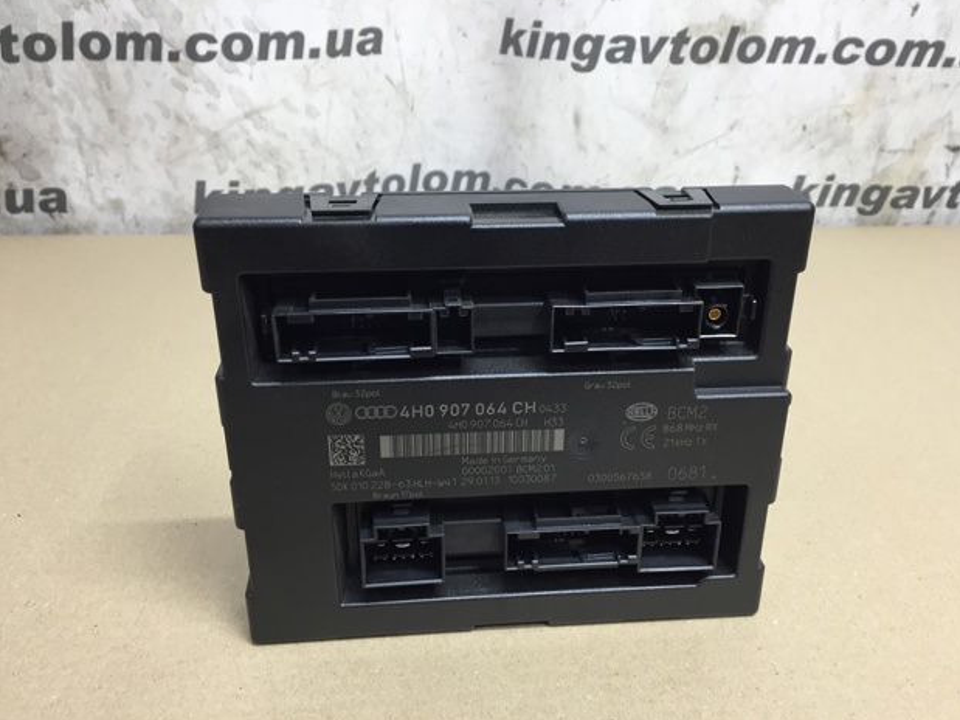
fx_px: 832
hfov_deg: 60.0
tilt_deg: -22.6
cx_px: 495
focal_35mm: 30
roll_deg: -1.0
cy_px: 365
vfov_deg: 46.8
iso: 80
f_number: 2.2
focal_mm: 4.15
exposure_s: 1/30
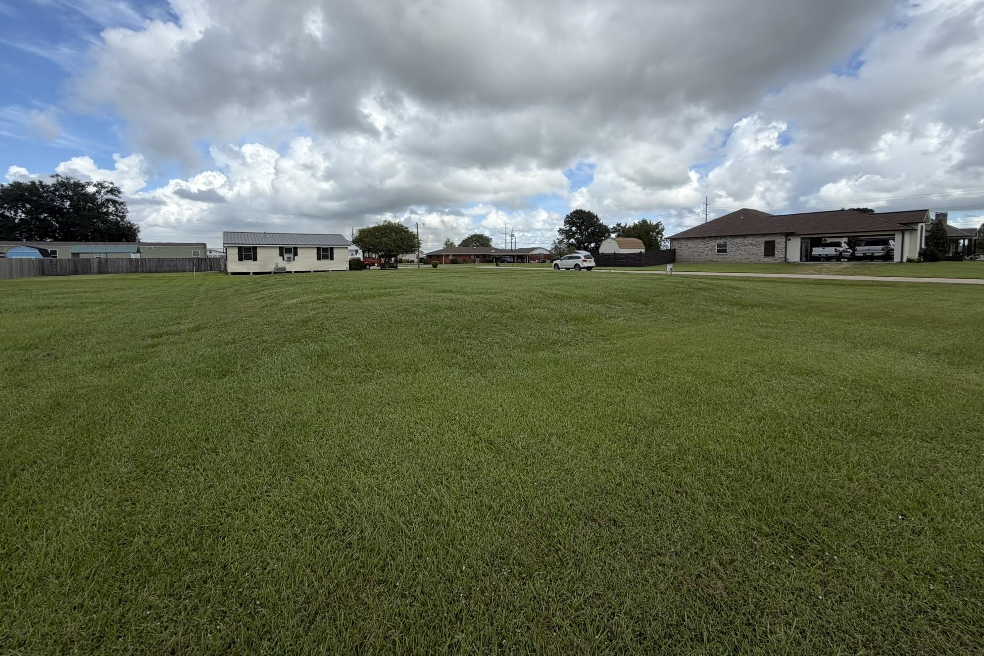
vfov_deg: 76.9
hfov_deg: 100.4
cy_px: 280
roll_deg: +0.8
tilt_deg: -3.9
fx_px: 410
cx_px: 481
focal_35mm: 15
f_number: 2.2
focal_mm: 2.22
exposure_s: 1/770
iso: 25
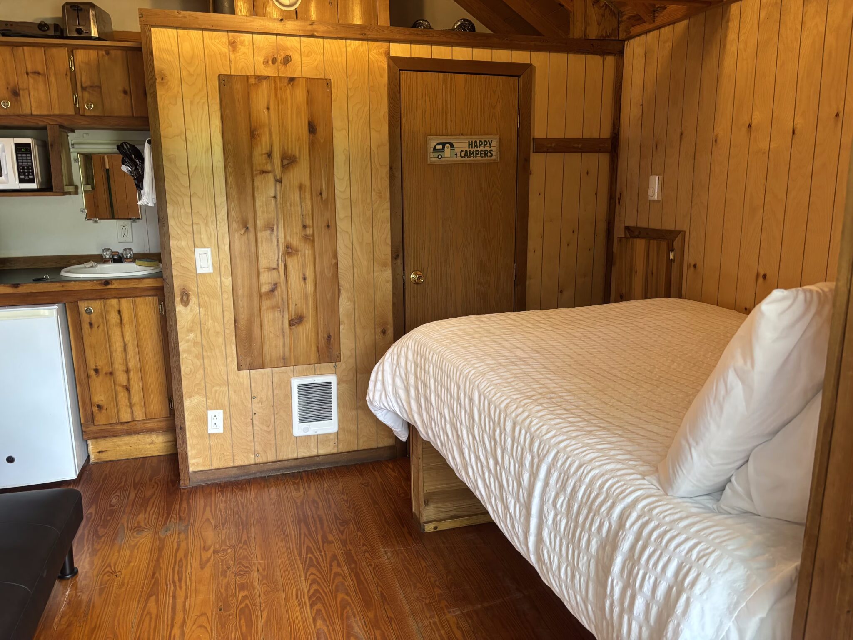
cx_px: 426
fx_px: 641
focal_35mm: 26
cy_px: 320
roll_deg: -0.3
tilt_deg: -11.0
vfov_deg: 53.1
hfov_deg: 67.3
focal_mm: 5.96
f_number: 1.6
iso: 200
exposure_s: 1/60
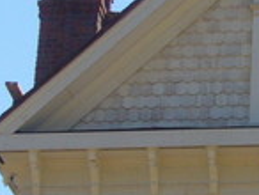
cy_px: 79
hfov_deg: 10.0
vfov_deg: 7.6
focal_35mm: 195
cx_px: 303
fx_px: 1461
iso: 80
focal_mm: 9.1
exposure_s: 1/250
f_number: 7
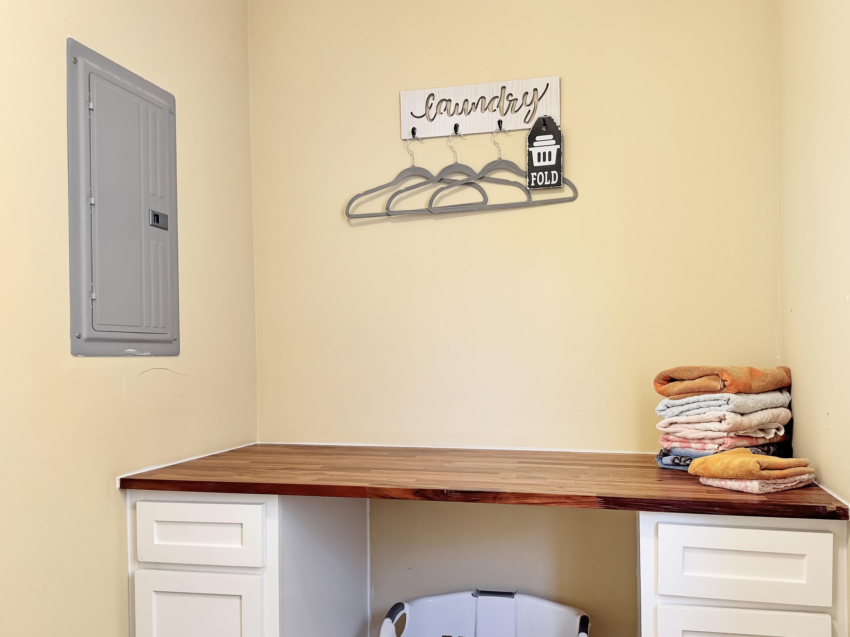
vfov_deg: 48.0
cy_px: 378
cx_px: 453
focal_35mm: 29
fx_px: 712
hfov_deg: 61.6
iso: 160
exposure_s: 1/121
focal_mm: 6.86
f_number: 1.78
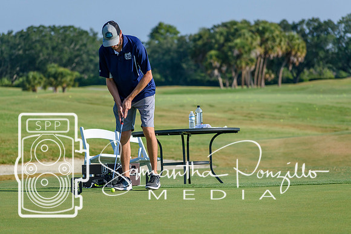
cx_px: 176
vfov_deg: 5.7
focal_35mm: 240
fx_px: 2340
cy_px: 117
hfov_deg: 8.6
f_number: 5.6
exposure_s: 1/2000
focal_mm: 160
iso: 320
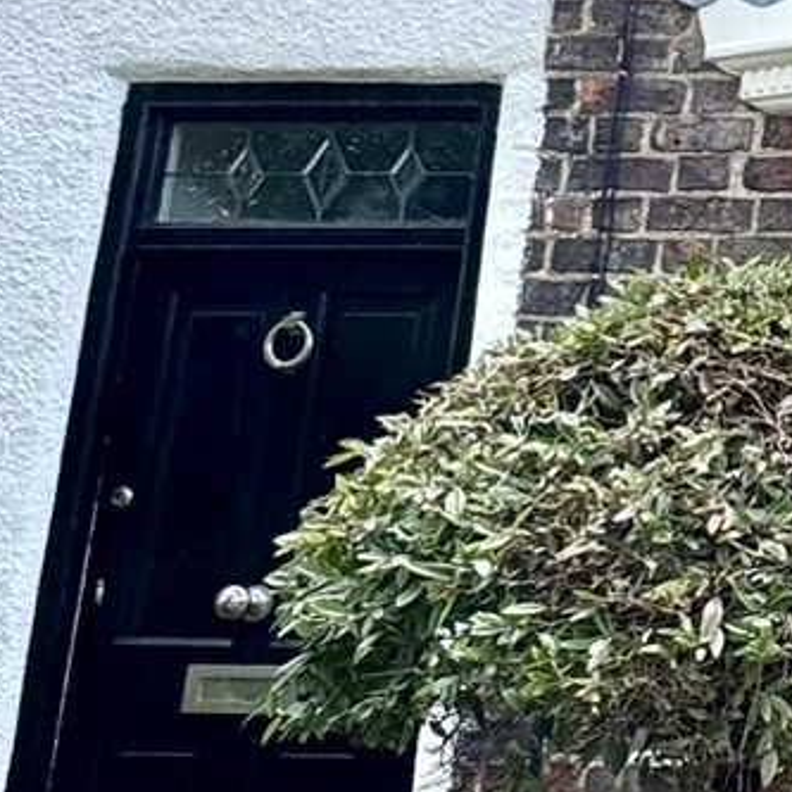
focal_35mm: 76
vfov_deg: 22.6
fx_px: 1967
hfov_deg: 16.6
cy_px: 207
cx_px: 1620
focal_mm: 2.22
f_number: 2.2
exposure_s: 1/418
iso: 40
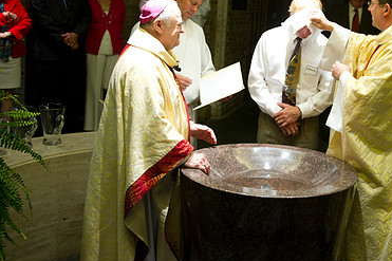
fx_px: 544
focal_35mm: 50
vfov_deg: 26.7
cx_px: 288
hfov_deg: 38.7
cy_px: 73
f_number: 2.8
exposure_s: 1/200
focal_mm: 32
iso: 2000
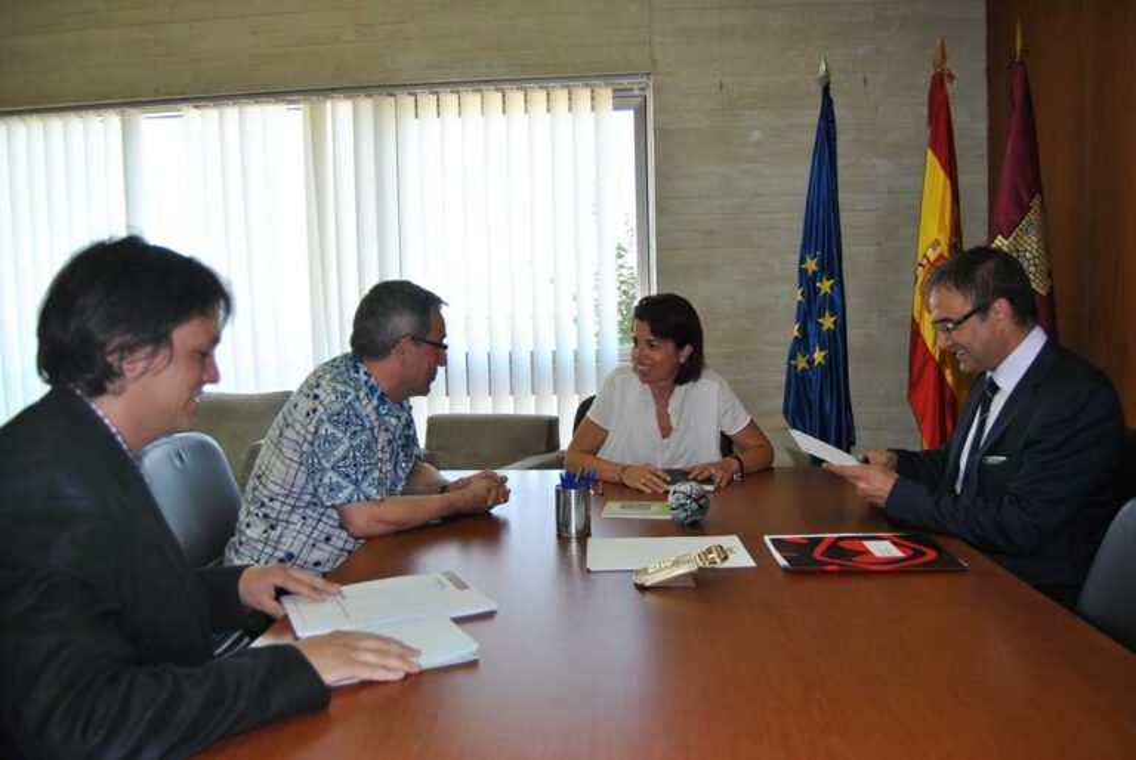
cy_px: 380
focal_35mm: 27
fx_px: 853
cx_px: 568
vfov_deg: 48.0
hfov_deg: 67.3
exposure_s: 1/125
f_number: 3.5
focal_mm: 18
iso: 200
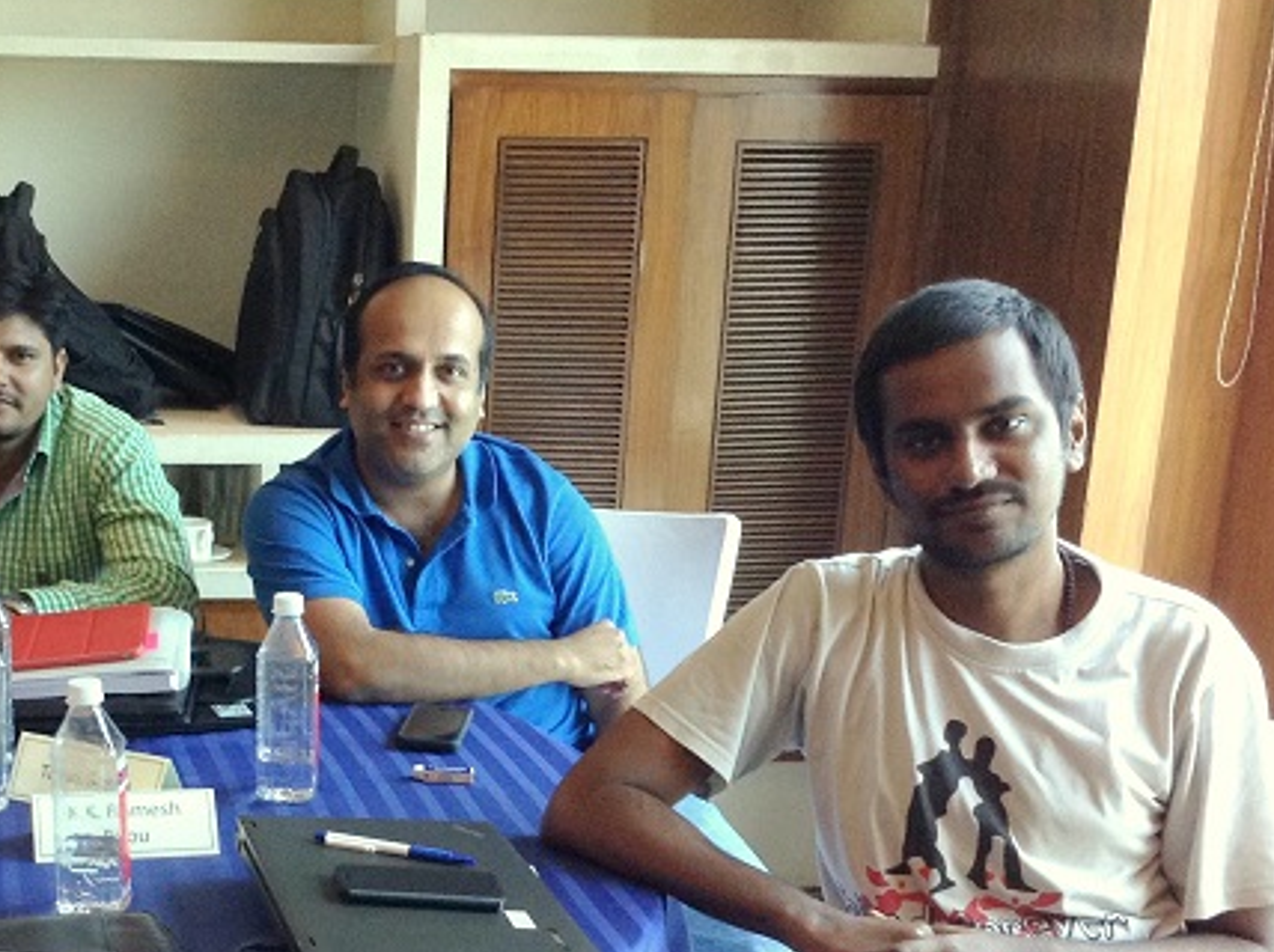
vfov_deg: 24.1
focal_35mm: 60
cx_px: 283
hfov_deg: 31.5
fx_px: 2206
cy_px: 724
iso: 80
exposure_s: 1/24
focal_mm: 3.3
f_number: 2.4
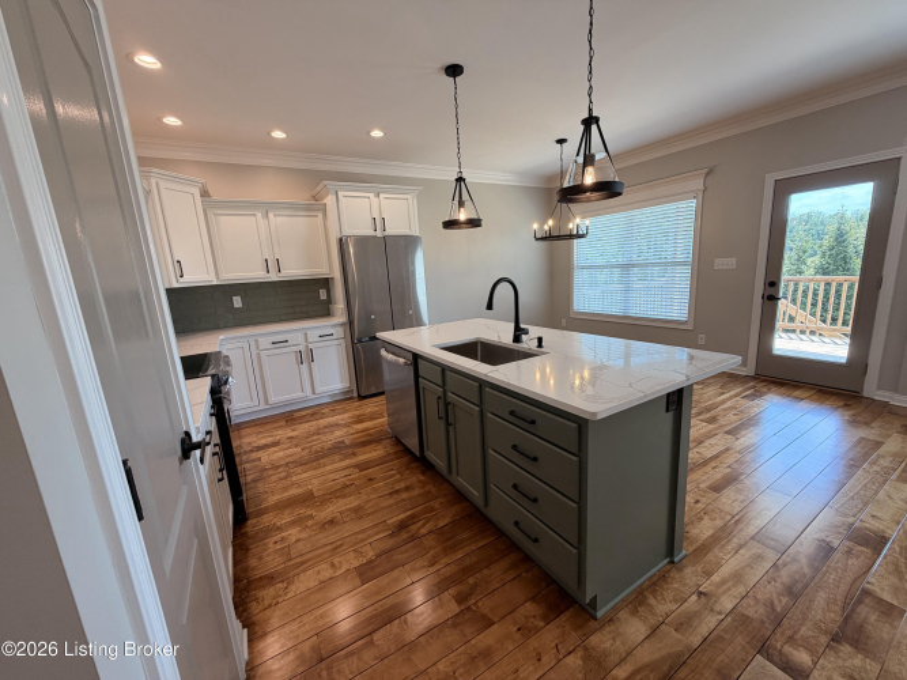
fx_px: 367
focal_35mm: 14
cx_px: 454
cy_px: 340
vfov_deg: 85.7
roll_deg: +3.8
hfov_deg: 102.1
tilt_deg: -12.2
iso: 80
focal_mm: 2.22
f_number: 2.2
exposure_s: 1/120
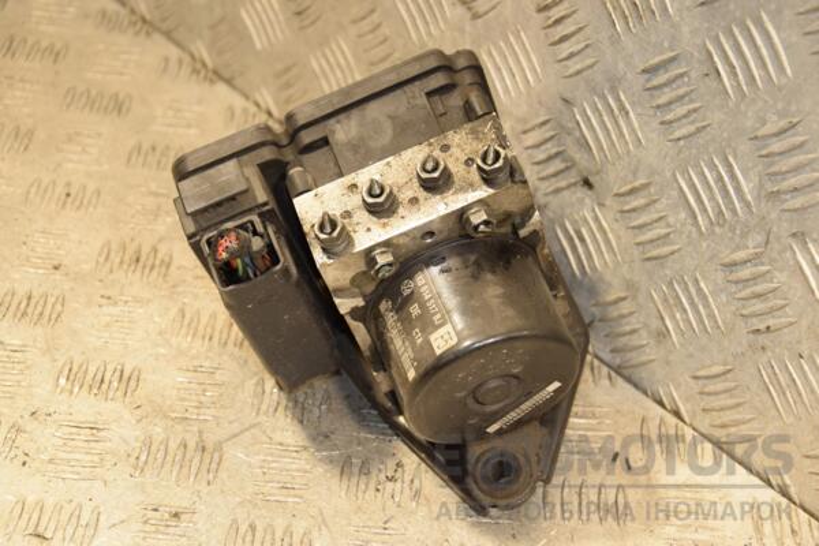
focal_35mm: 75
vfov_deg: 18.2
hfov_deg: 27.0
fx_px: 1706
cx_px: 410
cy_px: 273
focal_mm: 50
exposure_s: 1/125
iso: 800
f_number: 5
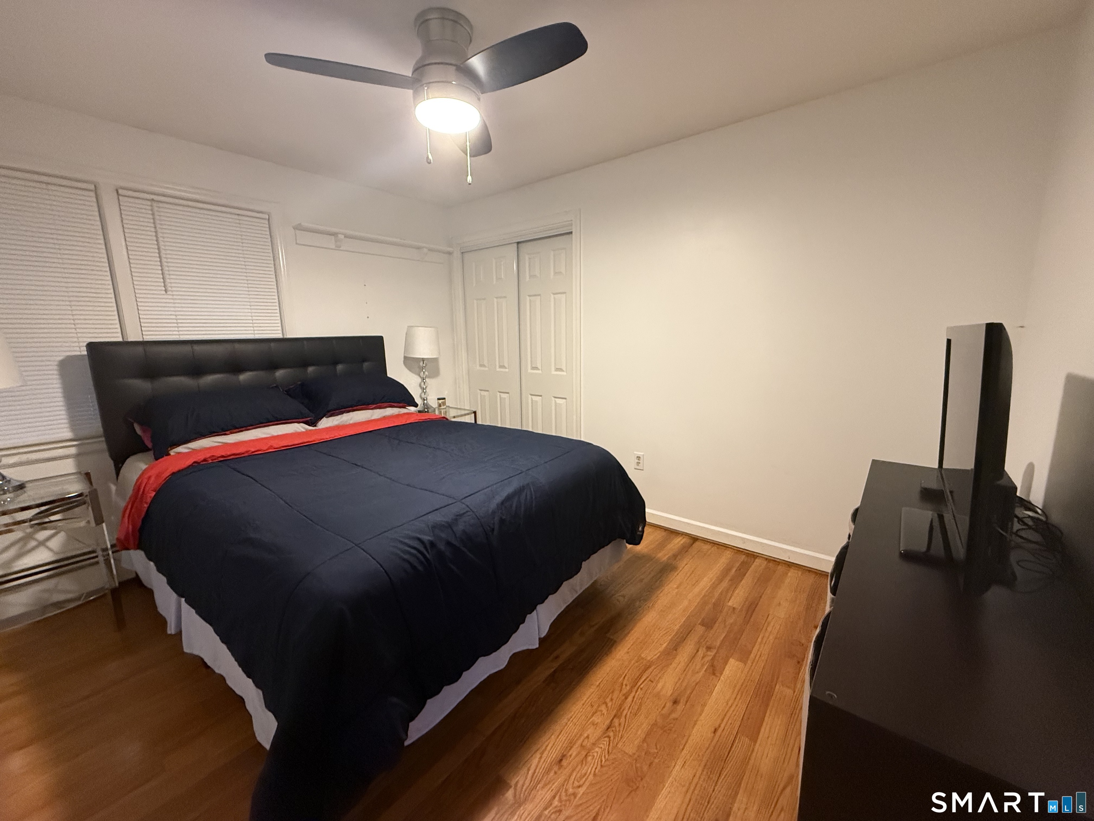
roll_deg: +1.1
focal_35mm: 14
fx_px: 442
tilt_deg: -9.5
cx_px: 547
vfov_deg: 85.7
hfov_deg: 102.1
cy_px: 410
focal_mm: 2.22
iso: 640
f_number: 2.2
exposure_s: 1/60
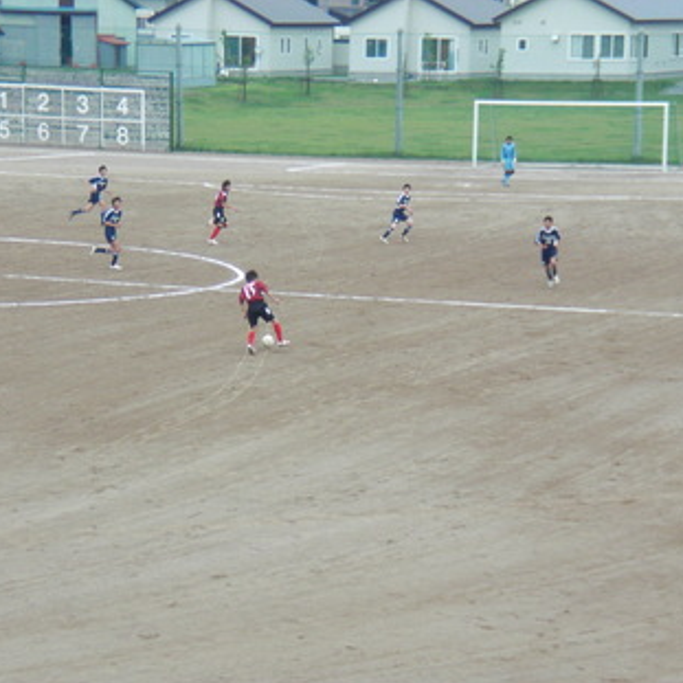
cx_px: 277
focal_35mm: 136
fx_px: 3036
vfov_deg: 12.8
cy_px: 344
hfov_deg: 12.8
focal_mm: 18.9
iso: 200
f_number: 5.9
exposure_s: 1/200
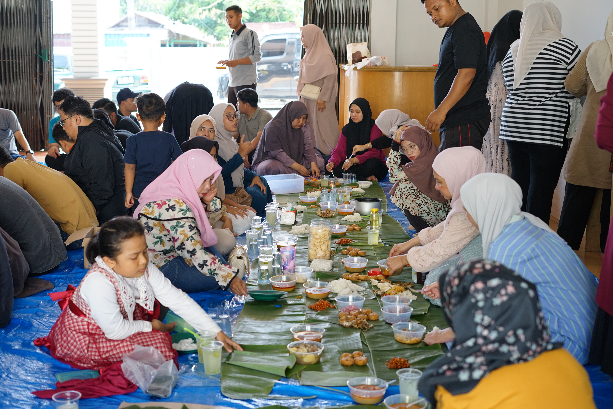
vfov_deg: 27.0
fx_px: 851
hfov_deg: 39.6
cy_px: 204
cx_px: 306
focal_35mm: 50
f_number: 3.5
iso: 400
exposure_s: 1/125
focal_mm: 50
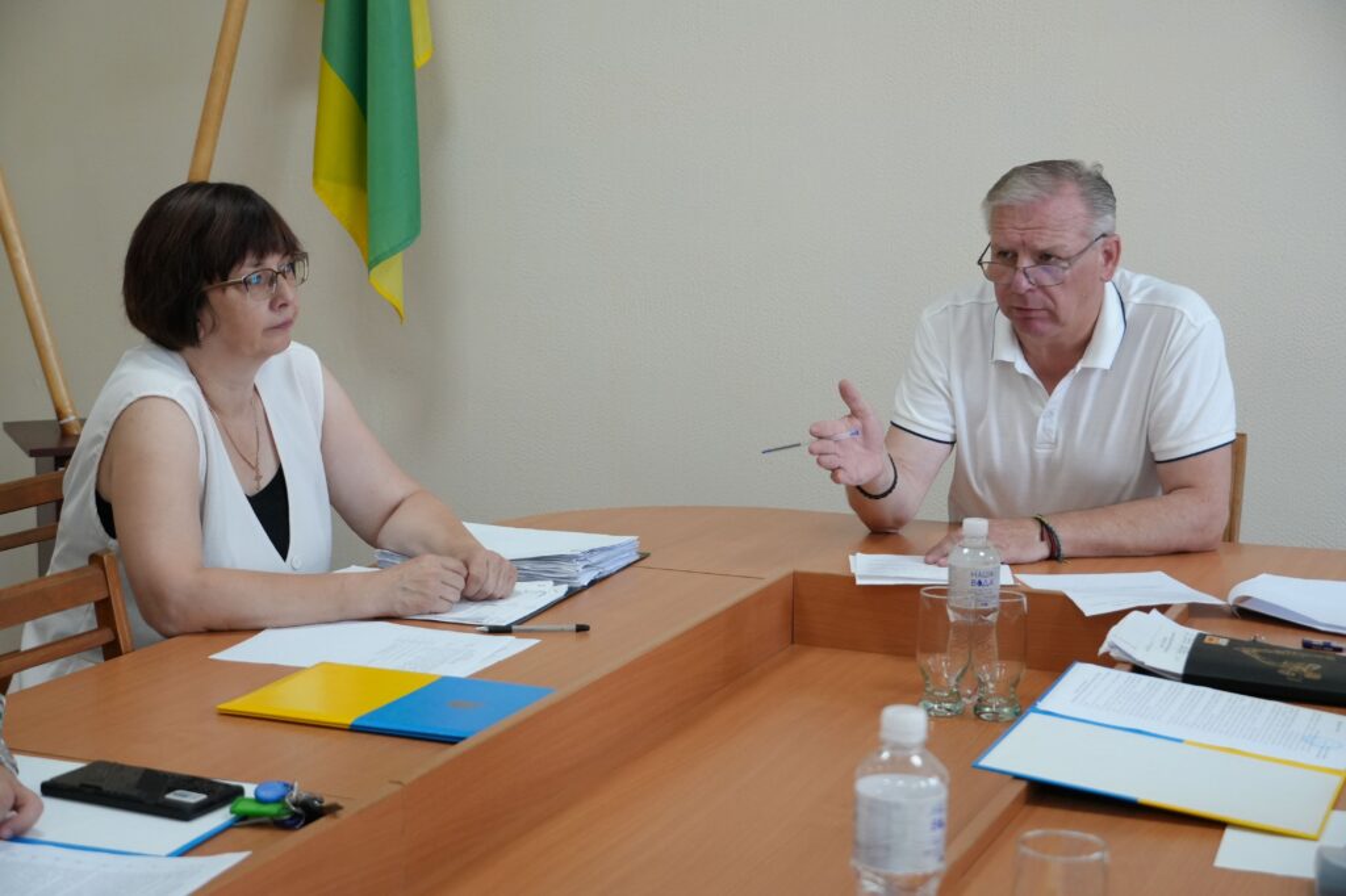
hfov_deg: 33.4
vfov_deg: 22.6
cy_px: 448
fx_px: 2242
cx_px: 673
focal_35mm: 60
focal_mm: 40
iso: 1600
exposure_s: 1/160
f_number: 5
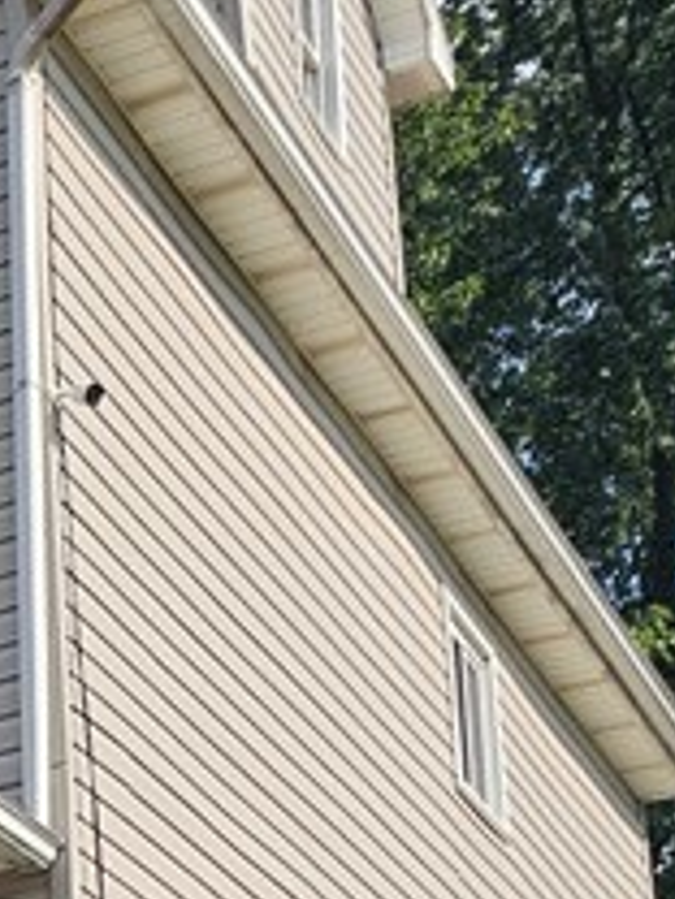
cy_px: 1444
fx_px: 2938
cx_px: -515
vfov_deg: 15.7
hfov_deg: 12.1
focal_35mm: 113
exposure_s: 1/621
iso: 10
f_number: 1.7
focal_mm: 6.3
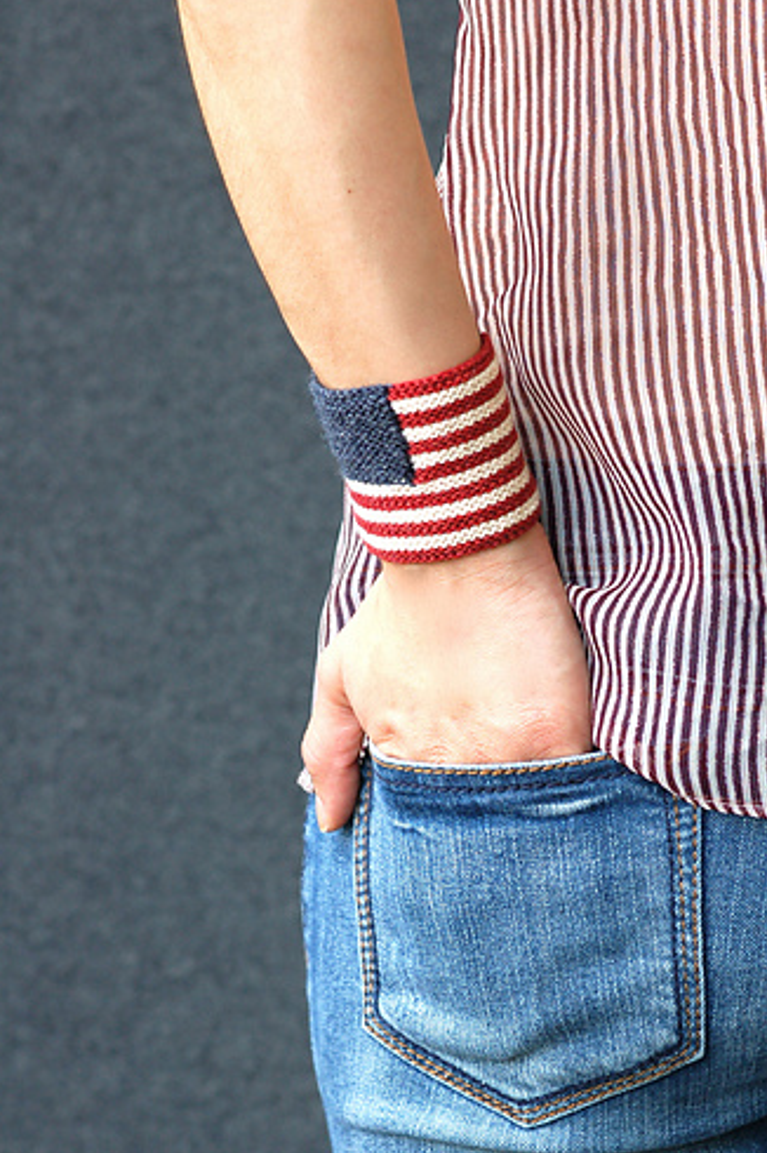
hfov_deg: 8.2
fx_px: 5333
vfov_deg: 12.3
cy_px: 682
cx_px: 485
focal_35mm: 167
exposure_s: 1/125
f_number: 5.6
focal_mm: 85
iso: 400
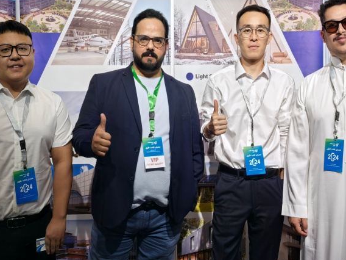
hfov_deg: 49.0
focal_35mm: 38
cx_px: 182
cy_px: 158
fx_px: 380
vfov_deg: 37.6
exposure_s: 1/100
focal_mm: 5.75
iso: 160
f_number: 4
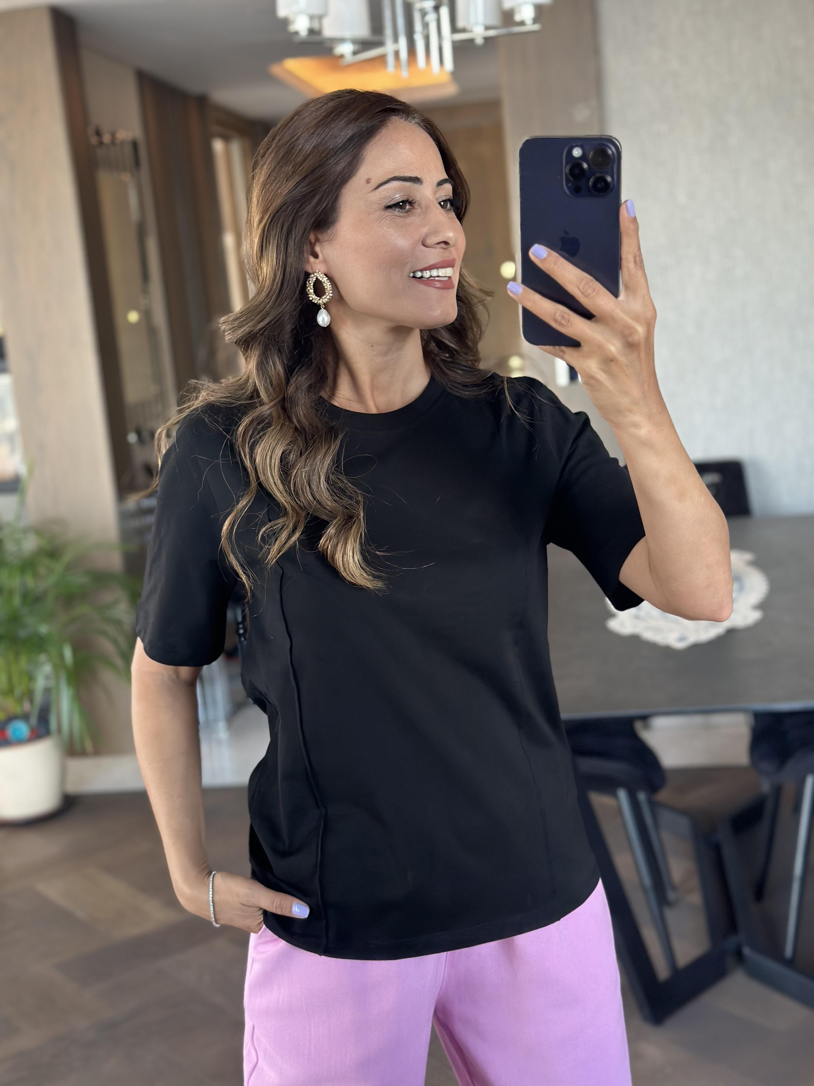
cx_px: 407
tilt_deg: -15.1
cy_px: 543
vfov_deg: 39.7
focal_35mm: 48
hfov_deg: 30.3
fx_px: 1505
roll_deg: +6.2
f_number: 1.78
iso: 200
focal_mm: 6.86
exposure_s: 1/60
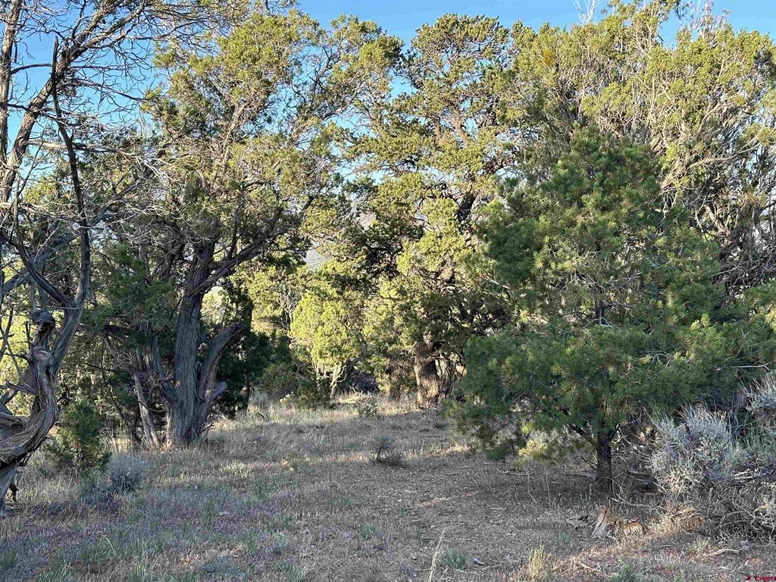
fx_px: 1076
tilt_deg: -0.9
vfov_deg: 30.3
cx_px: 388
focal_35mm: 48
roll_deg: +0.6
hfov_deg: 39.7
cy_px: 291
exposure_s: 1/685
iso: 64
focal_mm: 6.86
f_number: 1.78
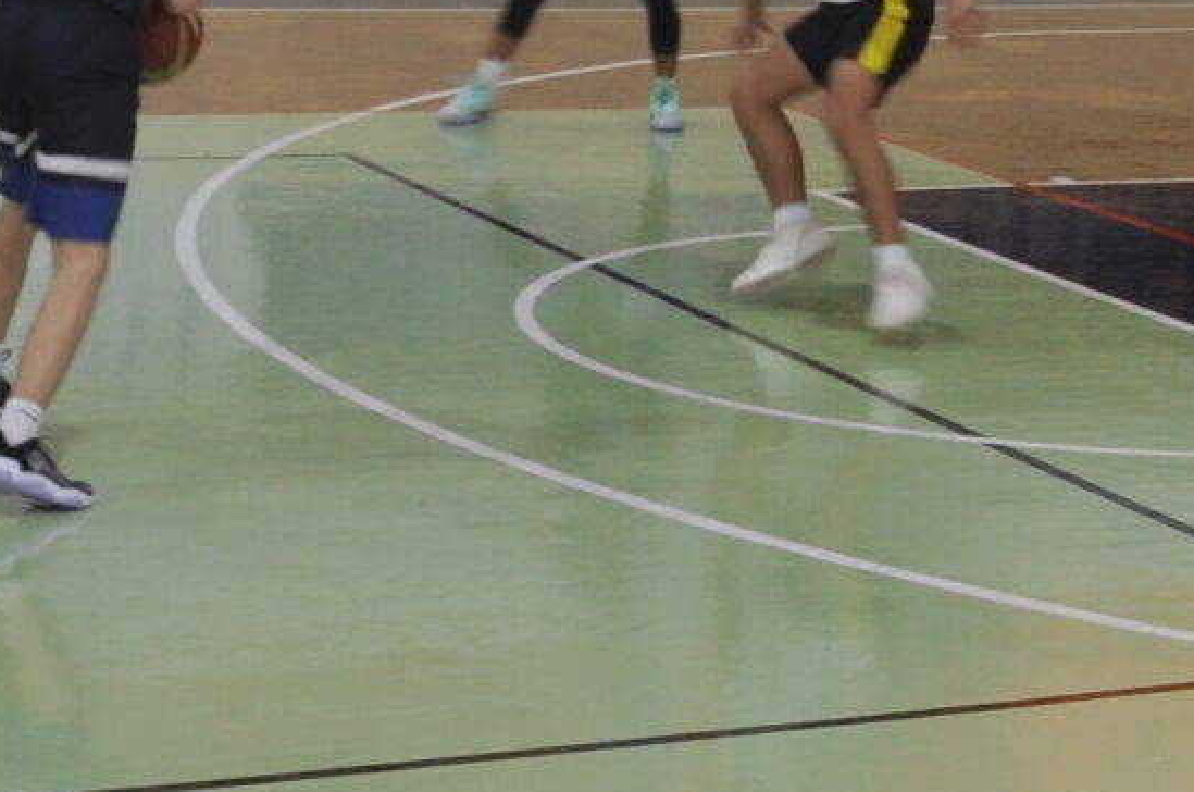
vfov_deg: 10.1
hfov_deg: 15.2
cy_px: -772
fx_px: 4172
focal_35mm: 126
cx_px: 1727
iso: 250
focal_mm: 18
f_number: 5.6
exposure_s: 1/30
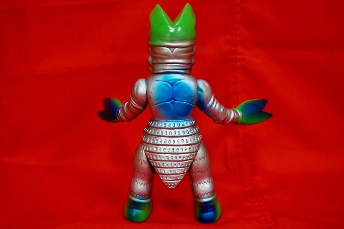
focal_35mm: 48
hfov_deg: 41.1
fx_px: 459
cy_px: 114
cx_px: 172
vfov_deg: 28.1
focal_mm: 32
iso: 3200
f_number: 5
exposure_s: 1/100
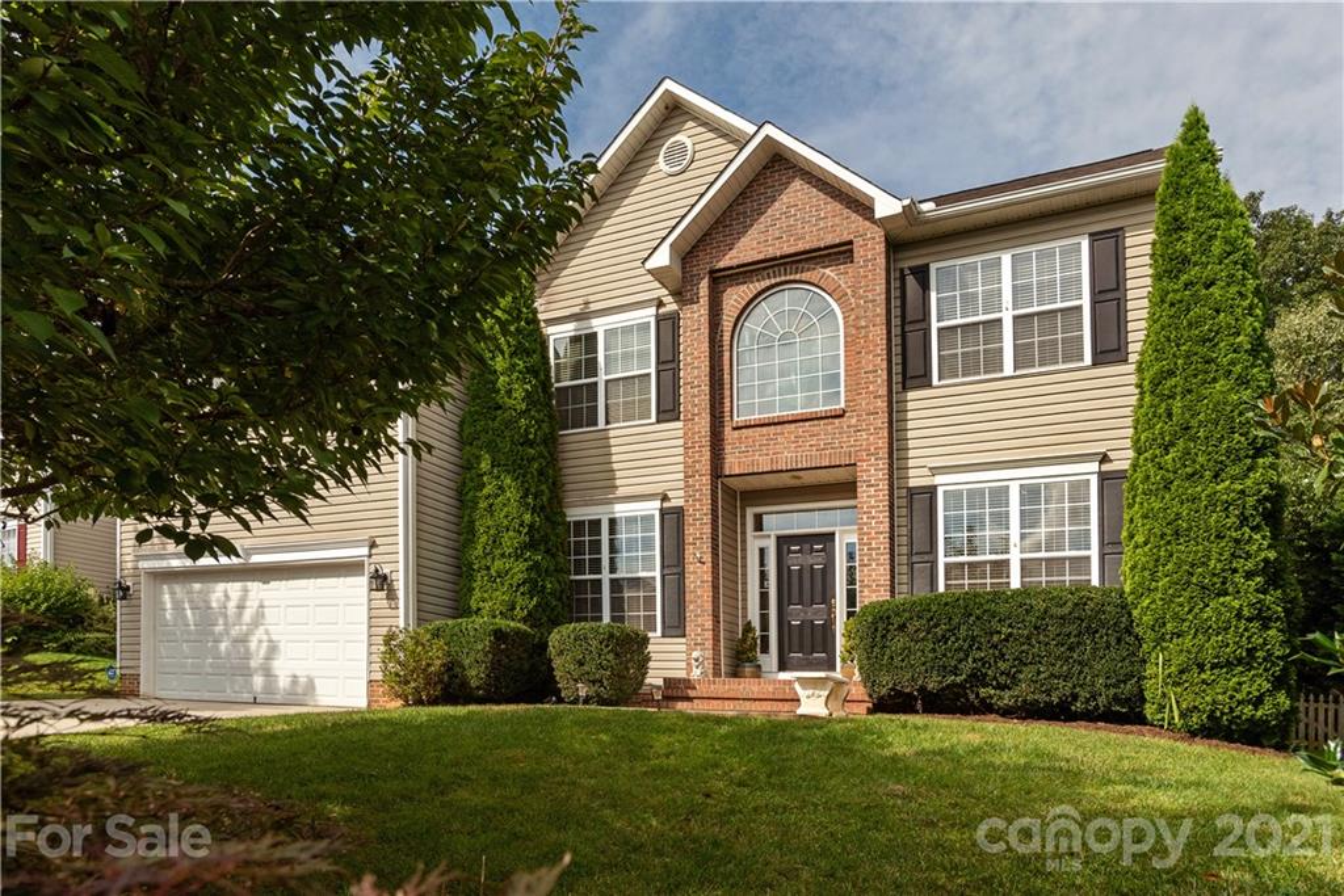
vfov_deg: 61.9
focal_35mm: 20
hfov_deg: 84.0
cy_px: 448
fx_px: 747
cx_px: 672
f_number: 9
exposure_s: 1/1600
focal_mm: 20
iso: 320
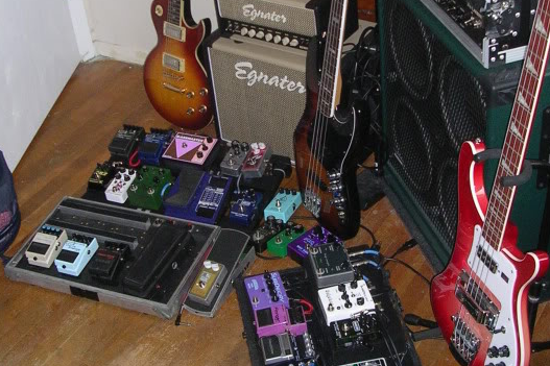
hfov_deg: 33.4
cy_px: 160
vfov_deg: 22.6
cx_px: 292
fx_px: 916
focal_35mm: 60
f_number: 2.8
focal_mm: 5.8
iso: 124
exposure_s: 1/60.1
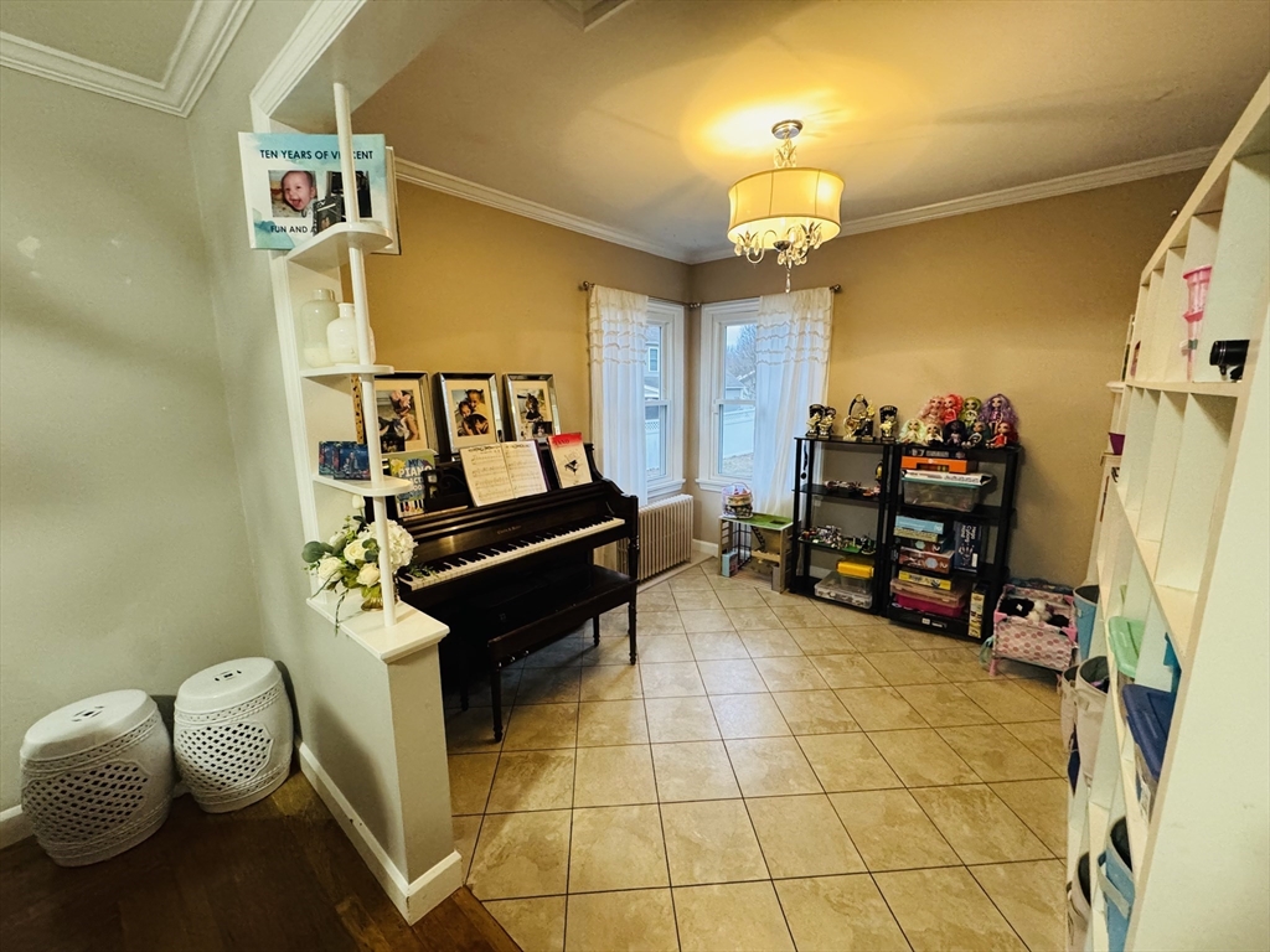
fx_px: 514
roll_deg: +0.8
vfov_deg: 85.7
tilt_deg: -10.4
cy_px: 476
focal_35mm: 14
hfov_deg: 102.1
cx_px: 635
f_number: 2.2
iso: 640
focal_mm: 2.22
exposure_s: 1/60
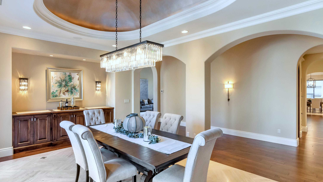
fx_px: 163
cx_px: 163
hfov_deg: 89.6
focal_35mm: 19
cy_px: 94
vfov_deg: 58.3
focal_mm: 12
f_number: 6.3
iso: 640
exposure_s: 1/80
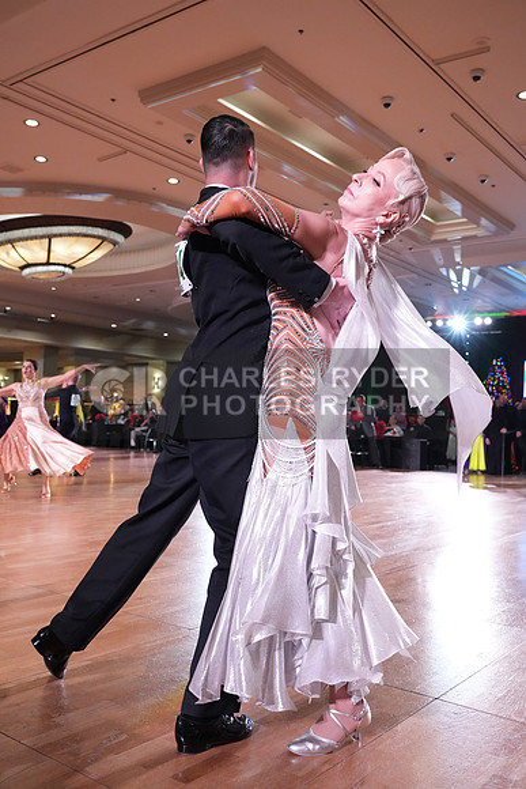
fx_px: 701
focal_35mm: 32
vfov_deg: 58.7
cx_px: 263
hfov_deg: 41.1
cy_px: 394
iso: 5000
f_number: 5
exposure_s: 1/320
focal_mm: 32
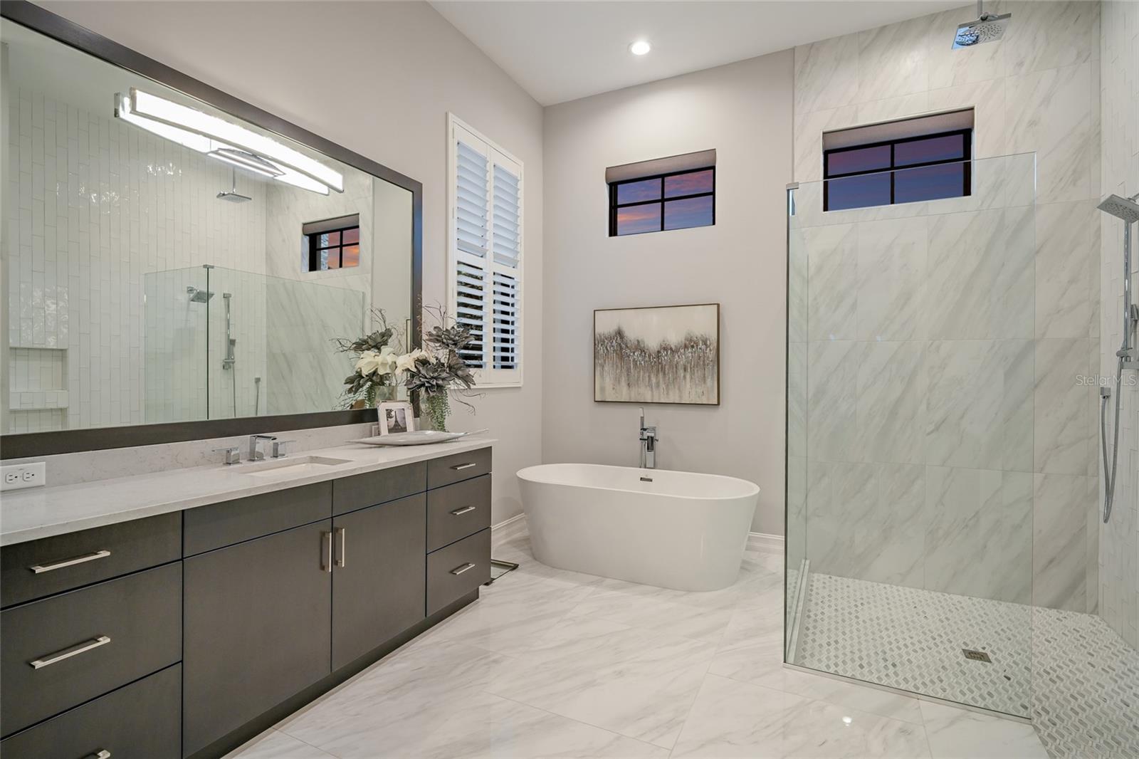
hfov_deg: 96.7
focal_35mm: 16
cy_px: 380
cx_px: 570
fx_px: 506
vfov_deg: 73.7
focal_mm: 16
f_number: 6.3
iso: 800
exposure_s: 1/20
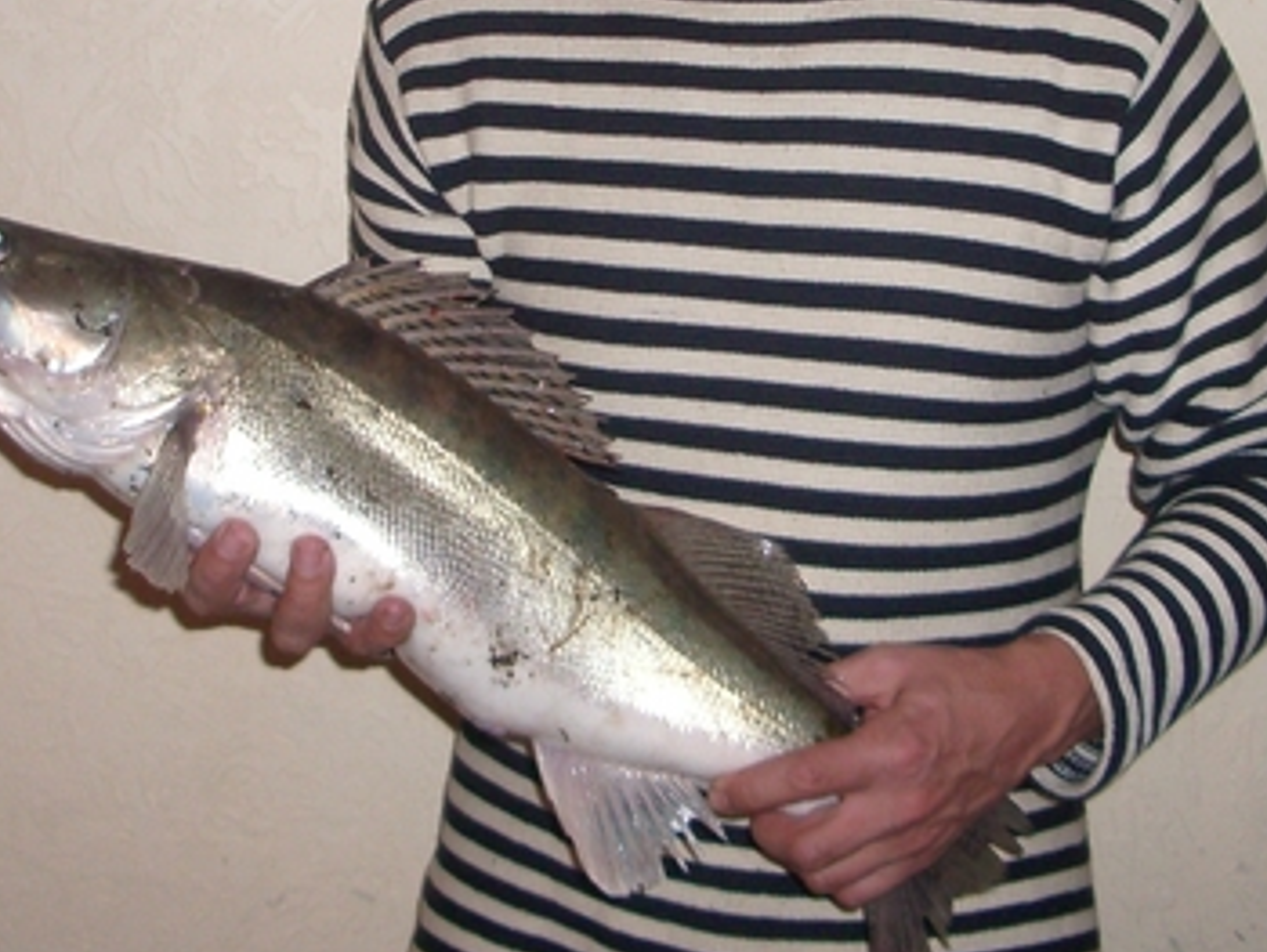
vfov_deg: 20.8
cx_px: 539
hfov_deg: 27.7
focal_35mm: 70
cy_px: 201
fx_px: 2564
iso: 200
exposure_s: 1/60
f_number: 2.6
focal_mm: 5.8
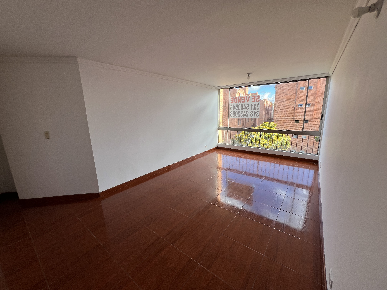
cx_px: 194
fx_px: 145
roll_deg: +1.2
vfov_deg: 89.9
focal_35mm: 13
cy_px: 145
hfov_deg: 106.2
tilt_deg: -11.7
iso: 32
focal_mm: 1.57
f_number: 1.8
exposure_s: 1/137
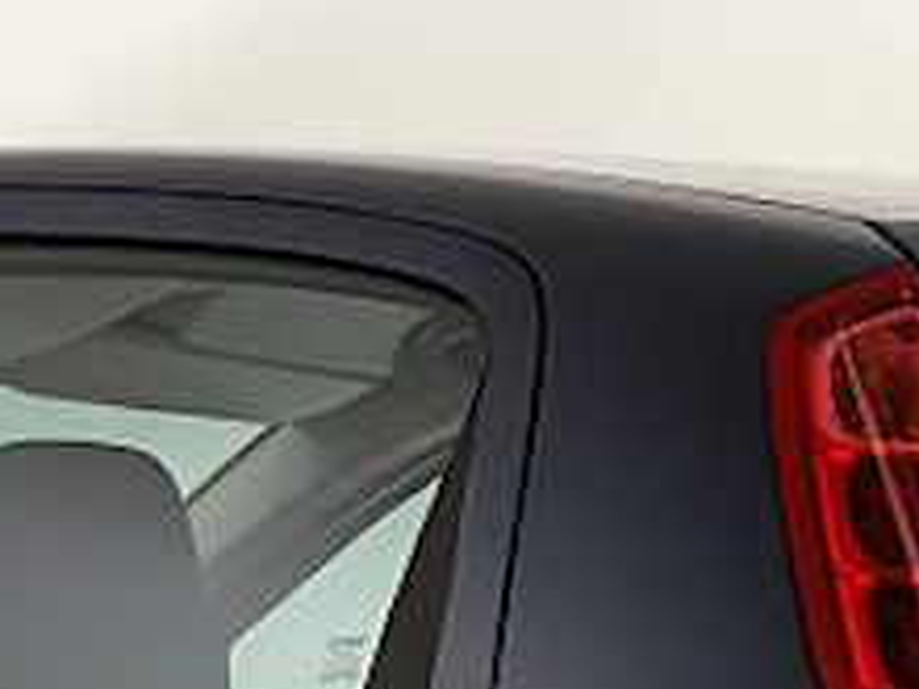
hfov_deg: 4.2
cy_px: 1123
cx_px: 269
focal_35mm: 474
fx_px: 12584
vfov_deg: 3.1
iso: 100
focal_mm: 60
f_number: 11
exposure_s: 1/100
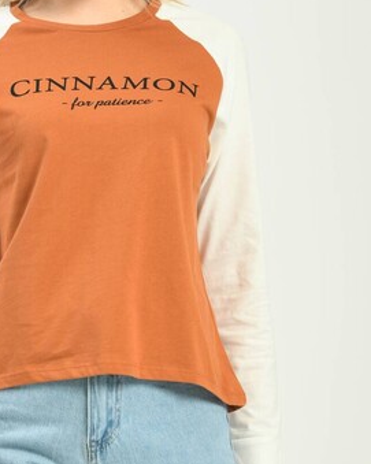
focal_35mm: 280
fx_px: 3845
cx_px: 93
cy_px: 197
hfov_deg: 5.5
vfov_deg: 6.9
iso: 100
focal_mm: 135
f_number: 6.3
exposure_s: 1/160
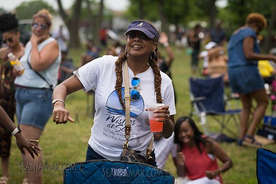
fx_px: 767
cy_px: 92
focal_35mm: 100
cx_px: 138
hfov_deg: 20.4
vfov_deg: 13.7
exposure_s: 1/500
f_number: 4
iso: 400
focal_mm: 100
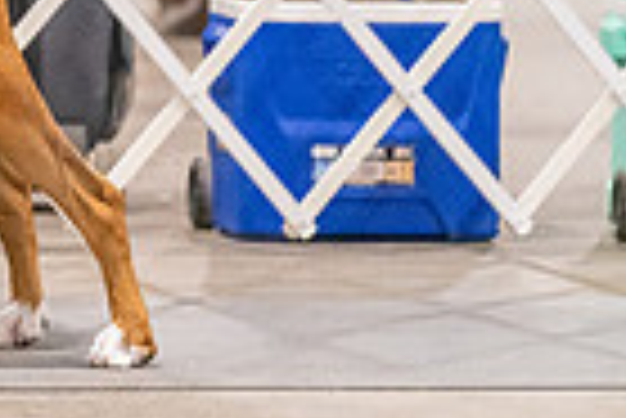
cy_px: -353
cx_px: -549
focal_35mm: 746
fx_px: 12985
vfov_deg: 1.8
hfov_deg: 2.7
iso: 6400
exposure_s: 1/250
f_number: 3.2
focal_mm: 179
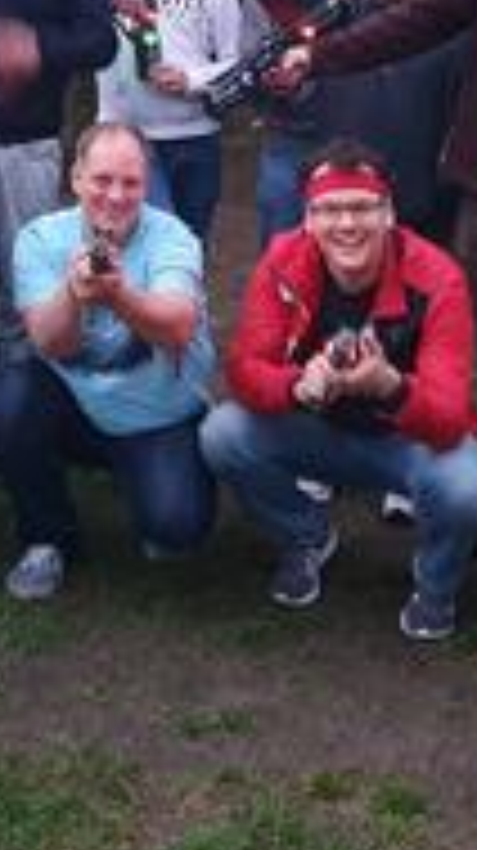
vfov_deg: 31.0
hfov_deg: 17.6
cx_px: -50
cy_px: 148
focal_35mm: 66
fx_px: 1487
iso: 640
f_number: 1.5
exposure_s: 1/25
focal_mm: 4.32
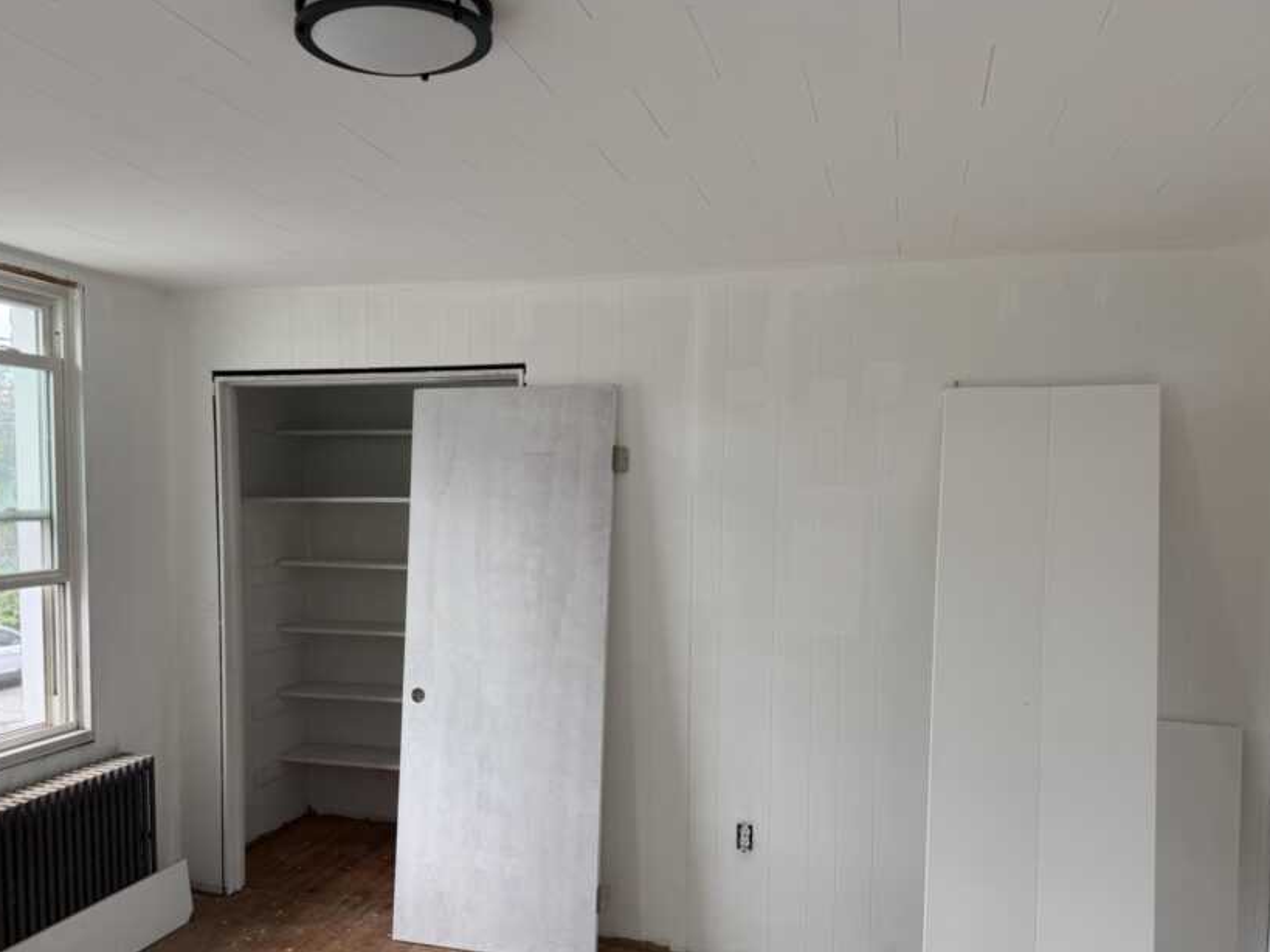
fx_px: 1100
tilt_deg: -4.0
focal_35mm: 30
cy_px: 581
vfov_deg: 46.5
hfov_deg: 59.7
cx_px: 549
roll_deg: -2.7
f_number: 1.78
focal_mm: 6.76
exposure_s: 1/184
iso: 100
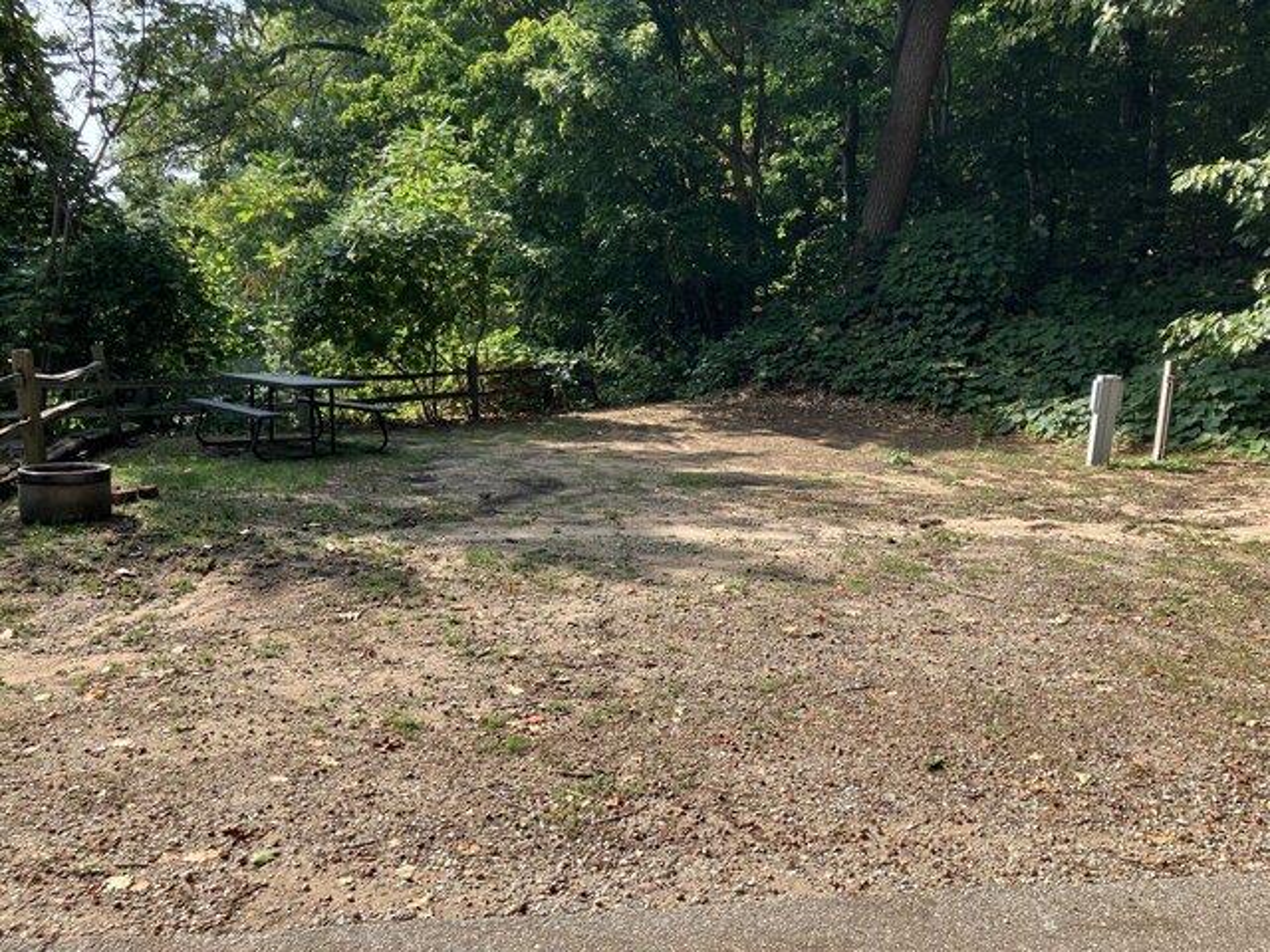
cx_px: 635
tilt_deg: -6.6
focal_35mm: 28
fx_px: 1027
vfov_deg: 49.7
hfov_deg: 63.4
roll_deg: -3.4
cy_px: 476
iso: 32
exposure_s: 1/571
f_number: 1.8
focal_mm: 3.99
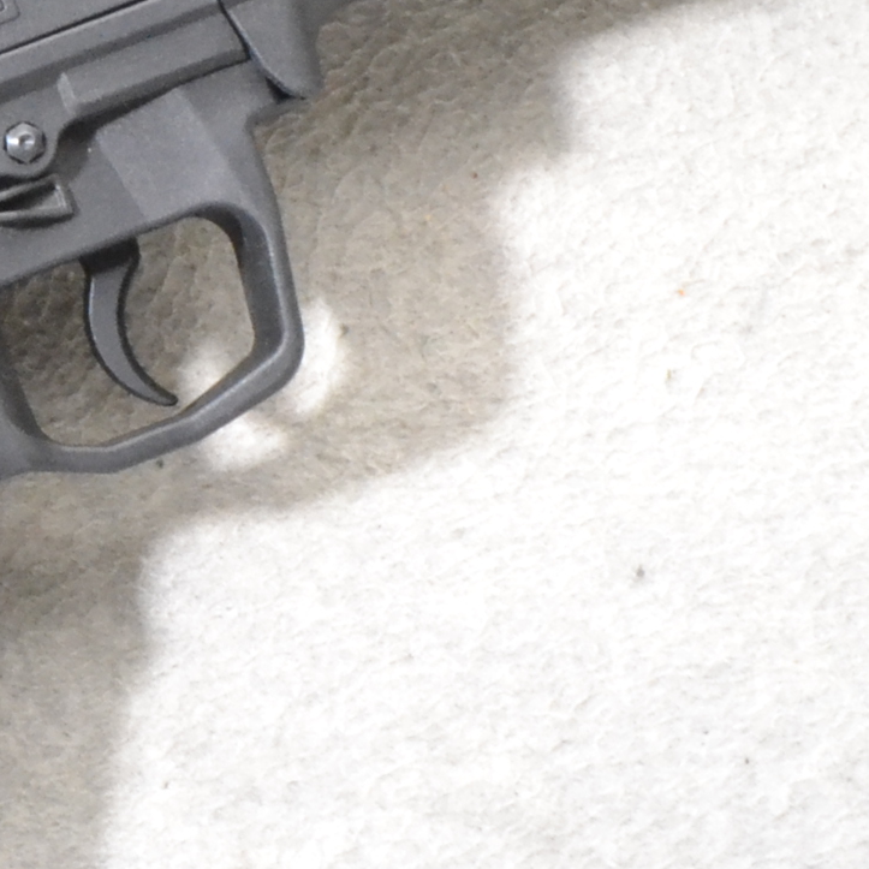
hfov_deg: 12.6
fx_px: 3806
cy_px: 237
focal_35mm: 134
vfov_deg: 13.0
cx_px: -252
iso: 3200
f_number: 20
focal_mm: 22
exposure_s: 1/160
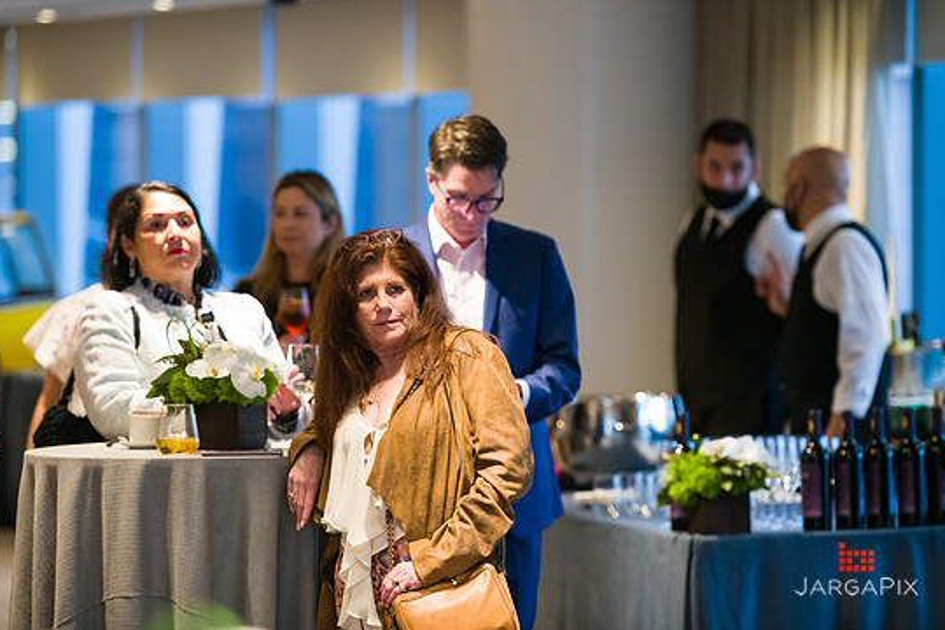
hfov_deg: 11.9
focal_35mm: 172
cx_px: 455
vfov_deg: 8.0
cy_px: 295
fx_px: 4515
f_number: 3.2
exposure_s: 1/100
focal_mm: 160
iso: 1600
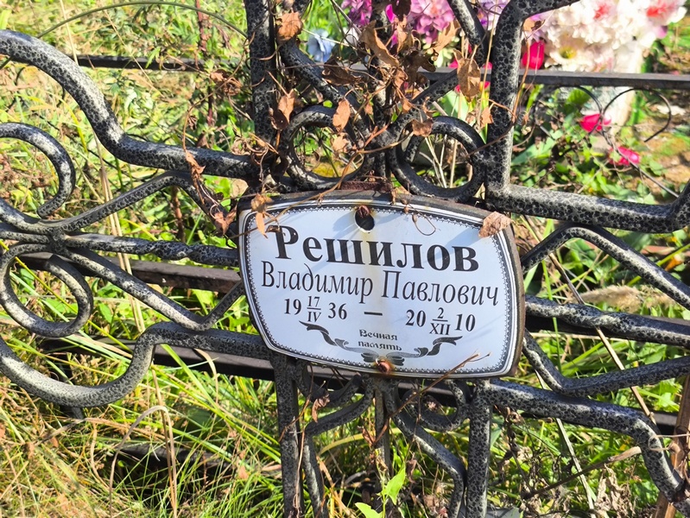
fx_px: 997
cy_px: 259
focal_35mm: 50
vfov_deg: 29.1
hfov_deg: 38.2
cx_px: 345
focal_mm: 4.71
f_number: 1.7
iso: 50
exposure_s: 1/444
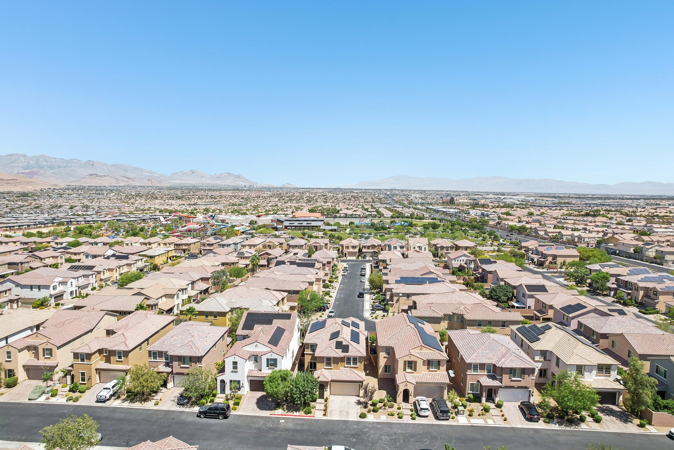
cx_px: 337
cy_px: 225
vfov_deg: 57.2
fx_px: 412
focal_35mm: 22
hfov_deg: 78.6
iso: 100
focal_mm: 8.4
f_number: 2.8
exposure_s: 1/1500
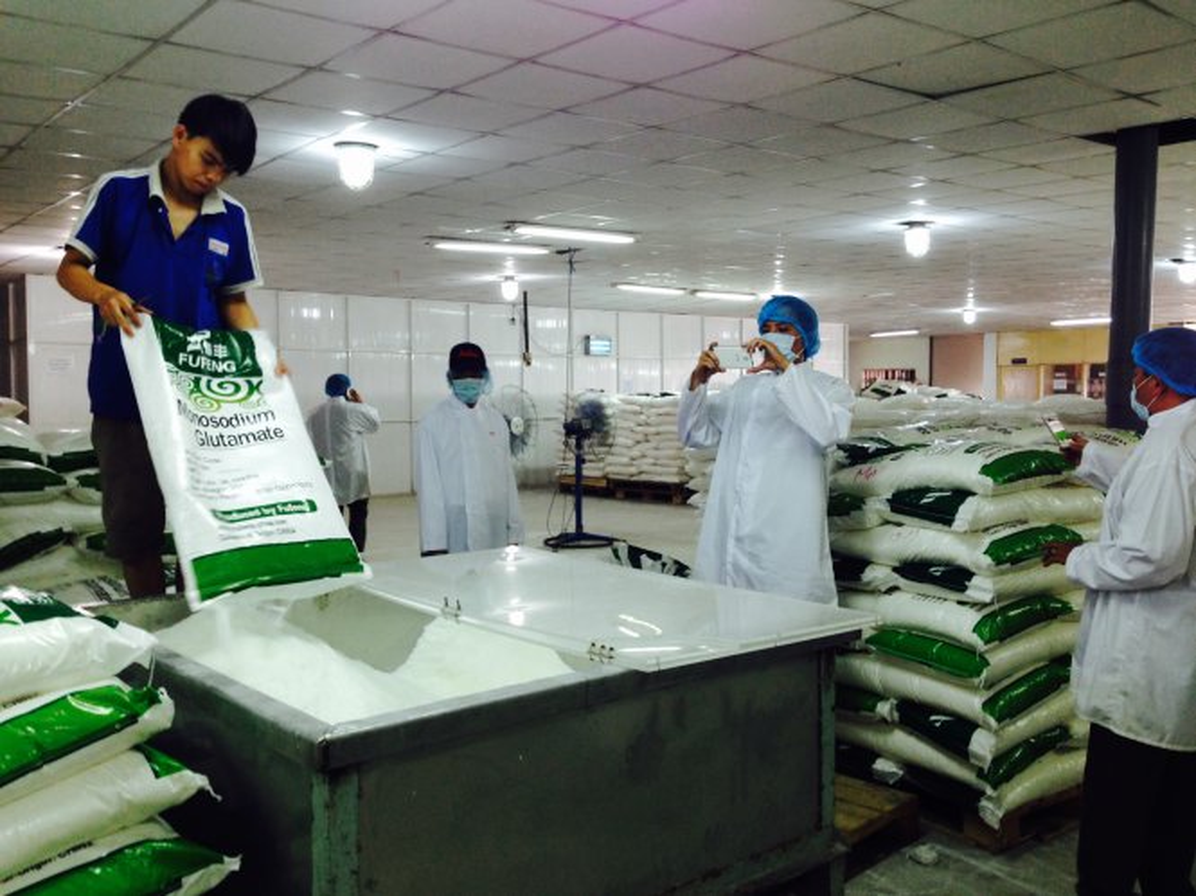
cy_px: 448
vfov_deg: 42.9
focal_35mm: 33
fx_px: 1140
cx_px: 598
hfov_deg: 55.4
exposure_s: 1/20
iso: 64
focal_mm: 4.12
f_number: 2.4
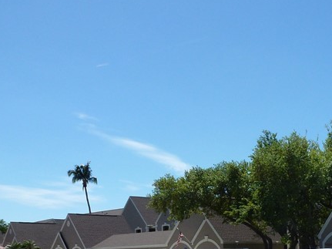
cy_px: 213
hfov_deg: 32.6
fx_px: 547
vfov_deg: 25.0
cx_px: 276
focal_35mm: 57
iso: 100
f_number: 4
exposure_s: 1/1000
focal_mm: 4.3
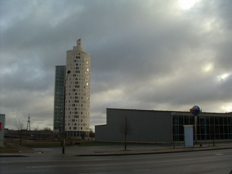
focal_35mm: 38
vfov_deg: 37.7
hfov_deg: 49.0
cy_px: 87
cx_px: 116
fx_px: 255
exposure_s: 1/250
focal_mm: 5.8
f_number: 4.8
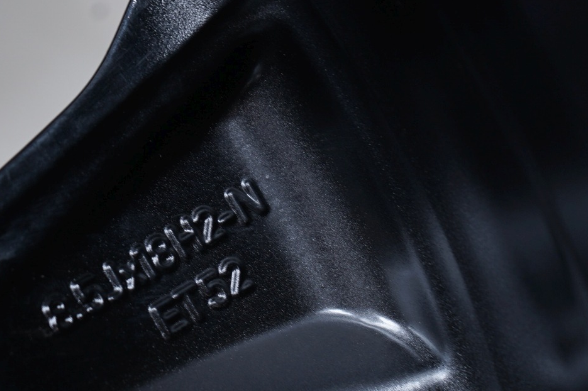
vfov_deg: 11.9
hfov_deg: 17.8
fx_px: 1877
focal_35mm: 115
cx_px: 194
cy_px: 229
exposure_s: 1/125
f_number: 5.6
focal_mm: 56
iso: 250
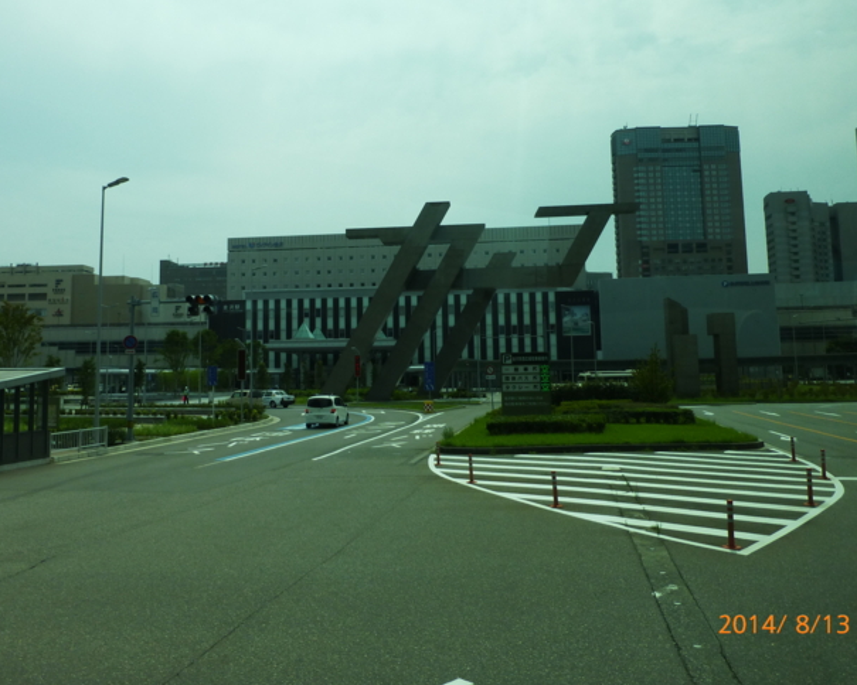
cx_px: 356
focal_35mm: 31
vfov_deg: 46.9
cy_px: 284
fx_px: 786
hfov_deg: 56.9
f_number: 4
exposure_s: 1/800
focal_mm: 4.3
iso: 100
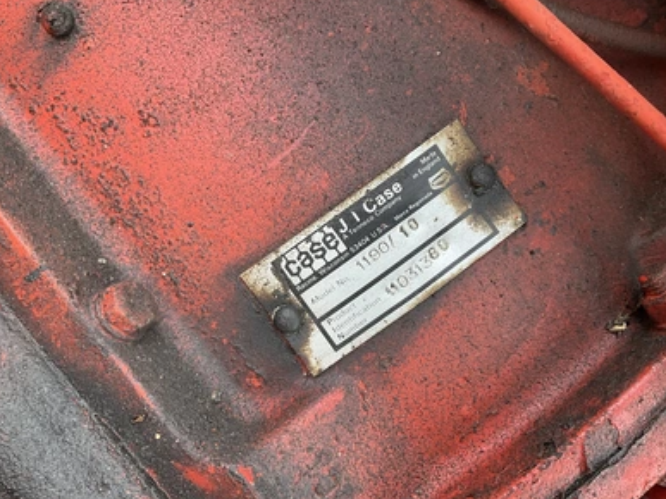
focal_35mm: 30
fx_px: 577
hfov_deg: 60.0
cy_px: 246
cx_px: 336
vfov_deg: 46.8
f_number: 1.8
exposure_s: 1/122
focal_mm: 3
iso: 32
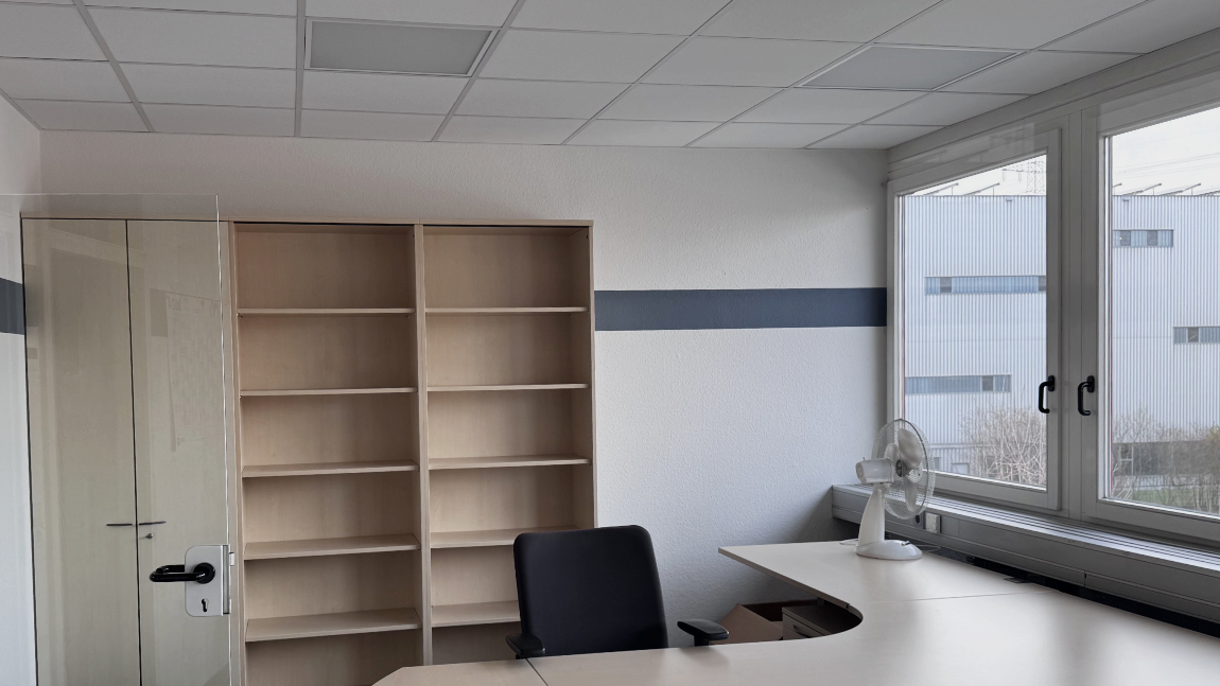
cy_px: 398
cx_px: 537
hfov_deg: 57.9
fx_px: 1100
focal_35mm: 34
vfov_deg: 34.6
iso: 64
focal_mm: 6.8
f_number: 1.8
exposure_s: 1/121
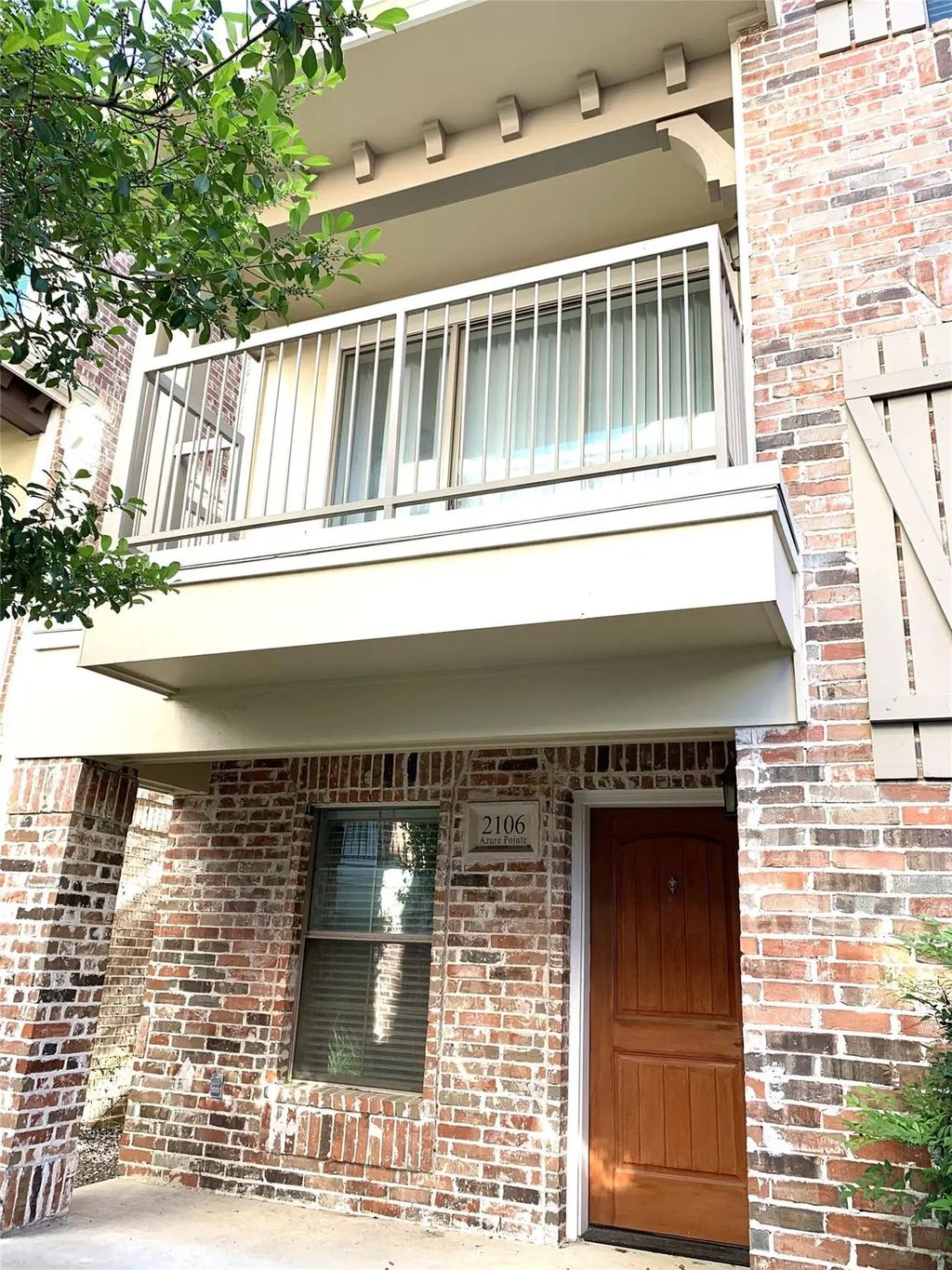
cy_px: 635
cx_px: 476
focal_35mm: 26
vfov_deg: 67.3
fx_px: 953
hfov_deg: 53.1
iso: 25
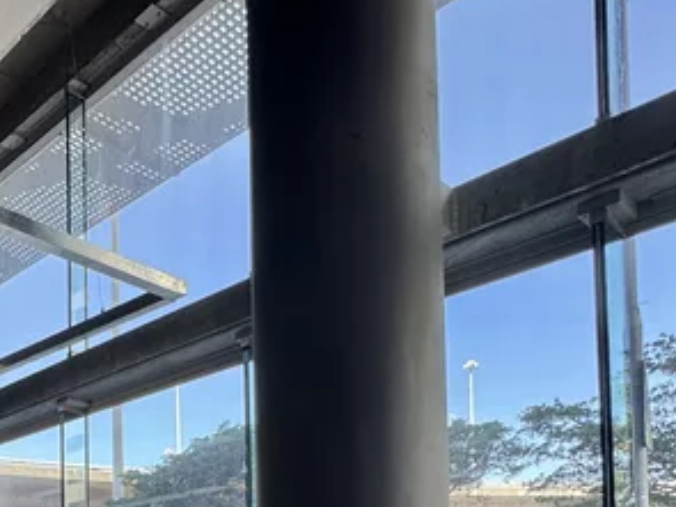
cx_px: -18
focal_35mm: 38
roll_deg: -0.2
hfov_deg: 41.7
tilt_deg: +1.9
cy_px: 599
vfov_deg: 31.8
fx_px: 742
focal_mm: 2.22
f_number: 2.2
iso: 50
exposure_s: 1/100
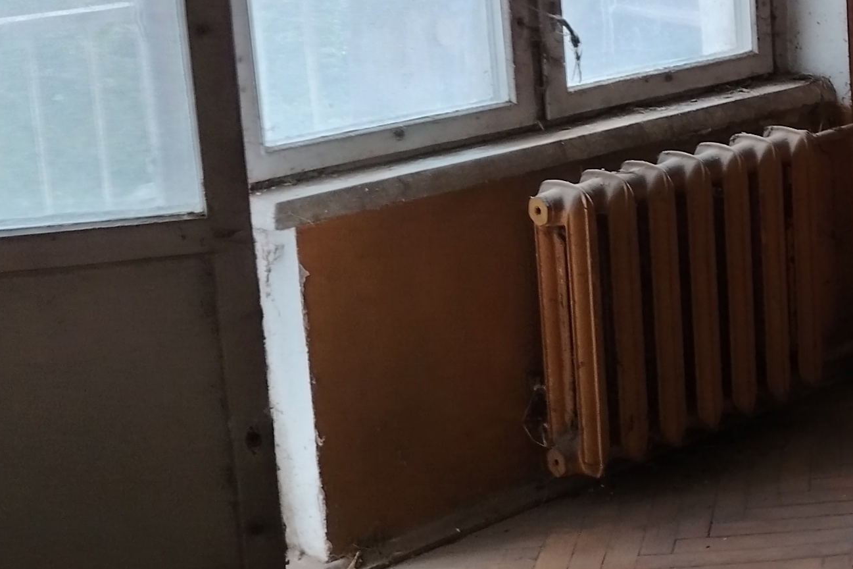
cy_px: 102
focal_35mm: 77
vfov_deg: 17.5
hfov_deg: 23.7
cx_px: 1056
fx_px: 1824
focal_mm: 5.25
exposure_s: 1/100
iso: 209
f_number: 1.75
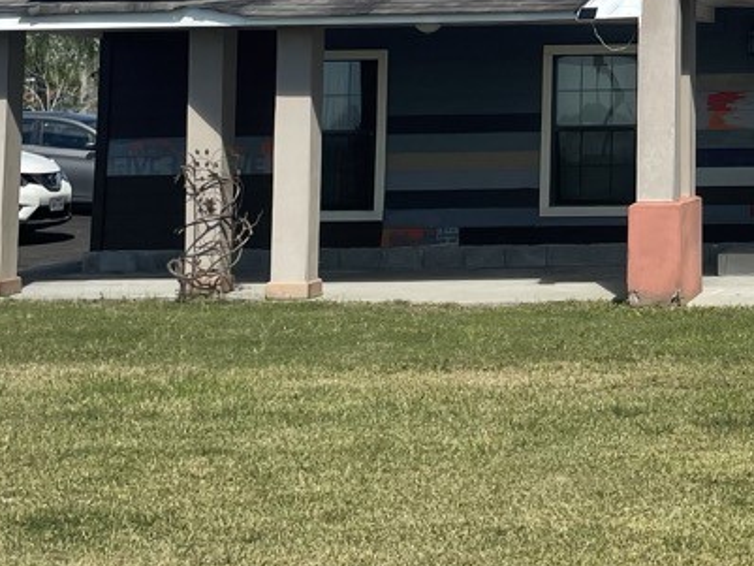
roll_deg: +1.0
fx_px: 1808
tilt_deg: +4.5
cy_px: -30
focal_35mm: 83
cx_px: 889
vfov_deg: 17.3
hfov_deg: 21.9
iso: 32
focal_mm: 4.2
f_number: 1.6
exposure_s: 1/3731
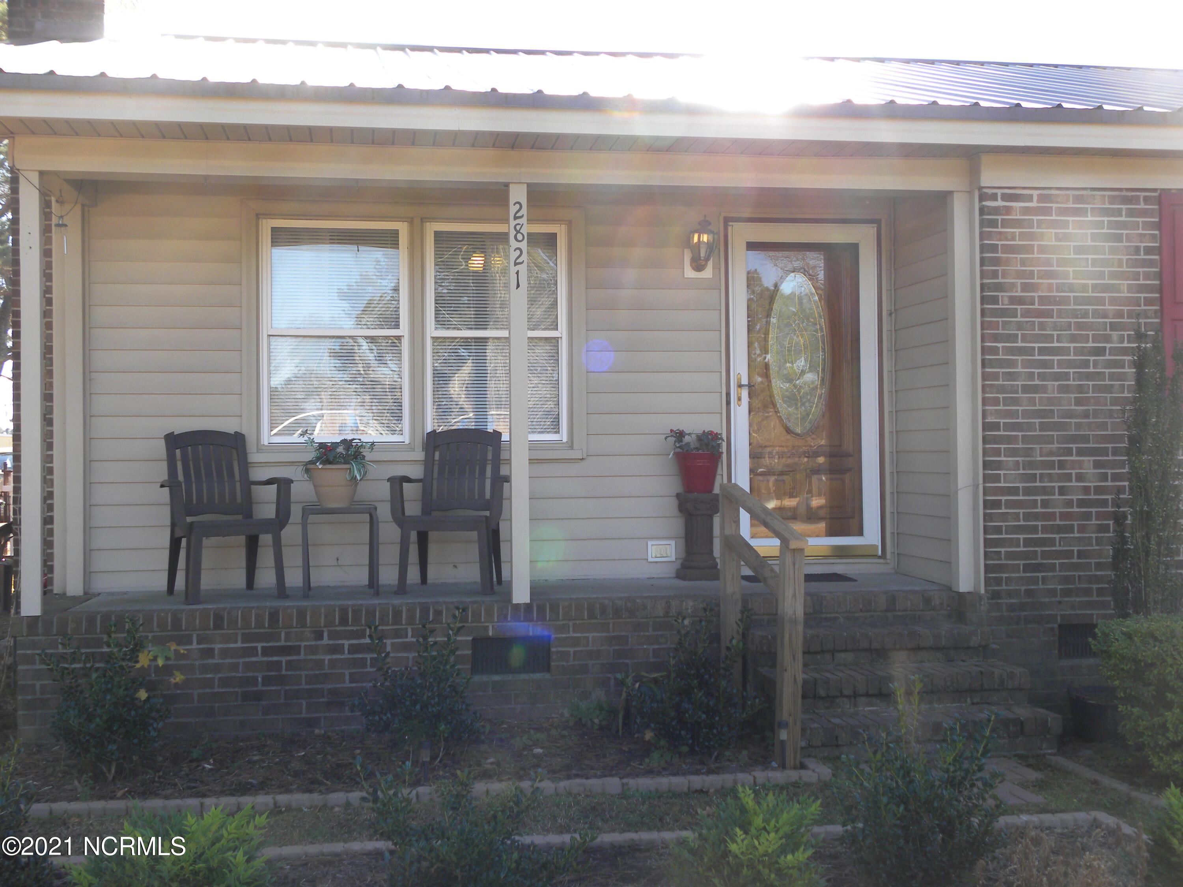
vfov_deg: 35.1
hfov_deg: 45.8
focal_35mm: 41
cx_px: 592
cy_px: 444
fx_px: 1401
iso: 64
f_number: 3.2
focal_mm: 7.3
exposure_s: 1/136
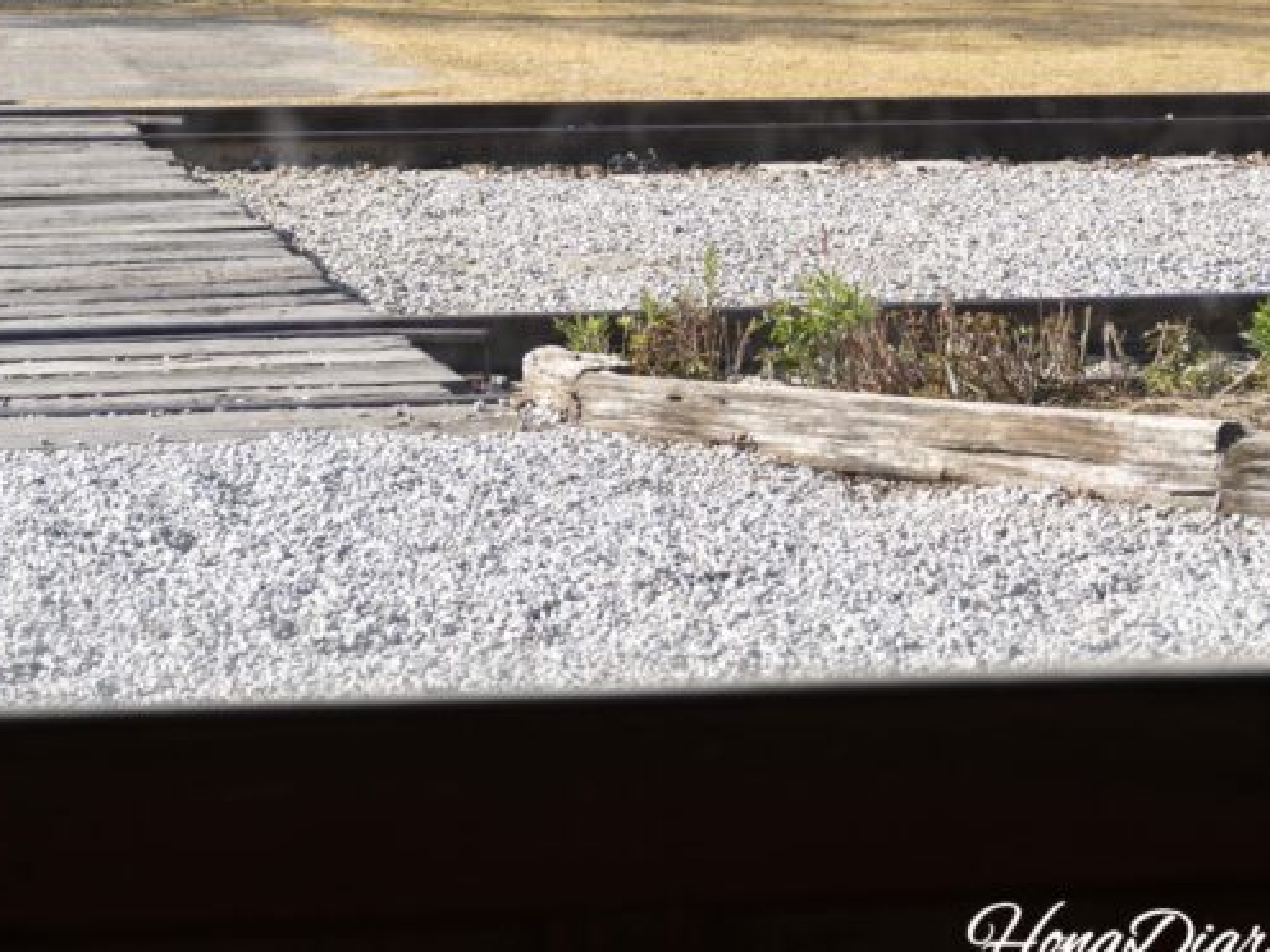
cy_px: -264
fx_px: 4366
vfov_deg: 12.1
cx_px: 513
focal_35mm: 119
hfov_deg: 16.5
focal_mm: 60
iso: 100
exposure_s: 1/250
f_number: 7.1
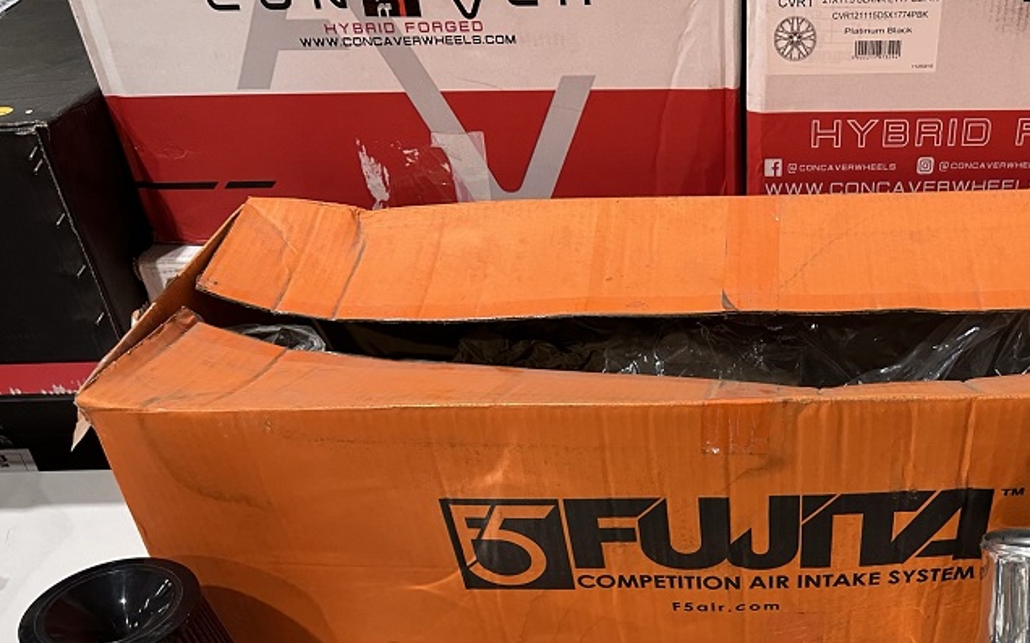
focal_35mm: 40
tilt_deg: -39.1
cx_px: 735
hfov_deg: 47.9
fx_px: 1122
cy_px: 578
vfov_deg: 30.6
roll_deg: +1.8
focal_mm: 6.86
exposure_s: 1/100
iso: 200
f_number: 1.78
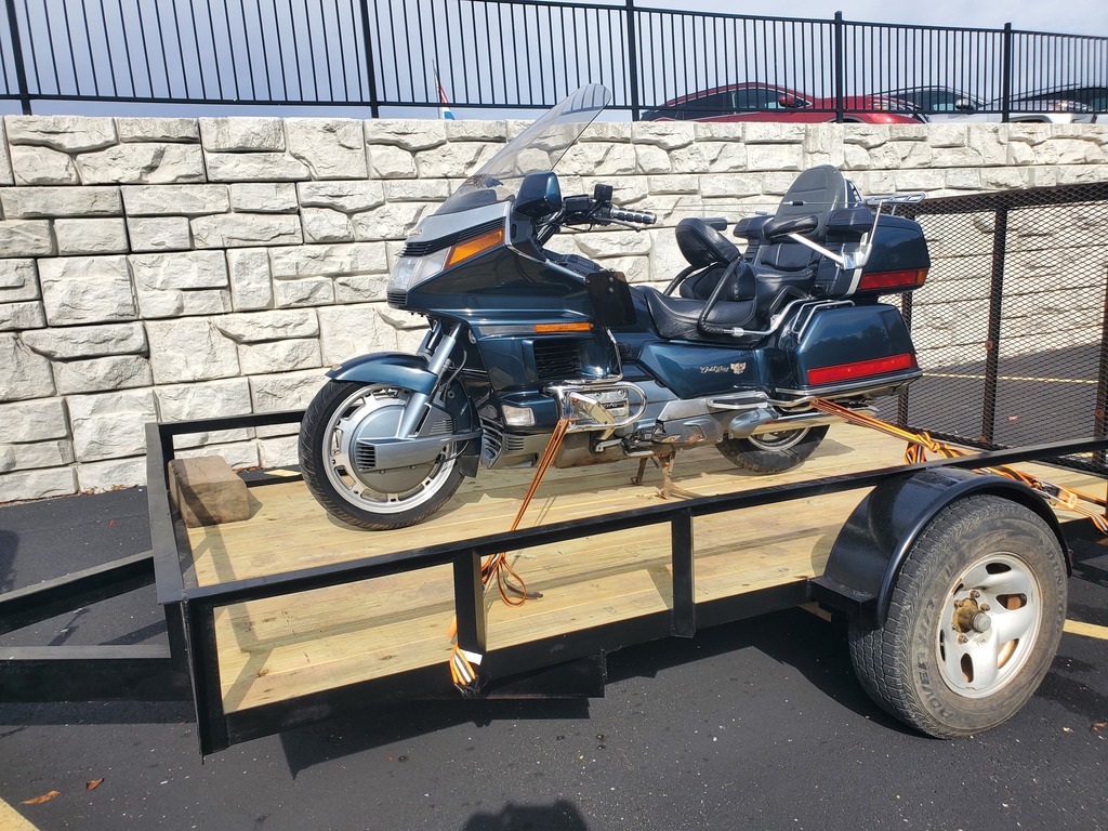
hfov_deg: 67.3
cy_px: 416
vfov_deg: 53.1
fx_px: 832
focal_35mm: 26
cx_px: 554
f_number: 2.4
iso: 50
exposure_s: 1/1344
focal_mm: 4.3
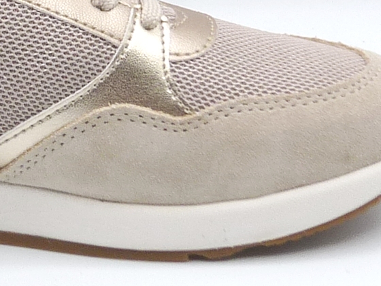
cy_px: 13
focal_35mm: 140
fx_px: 1541
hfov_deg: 13.9
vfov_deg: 10.5
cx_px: -16
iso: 100
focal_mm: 4.8
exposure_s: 1/200
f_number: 5
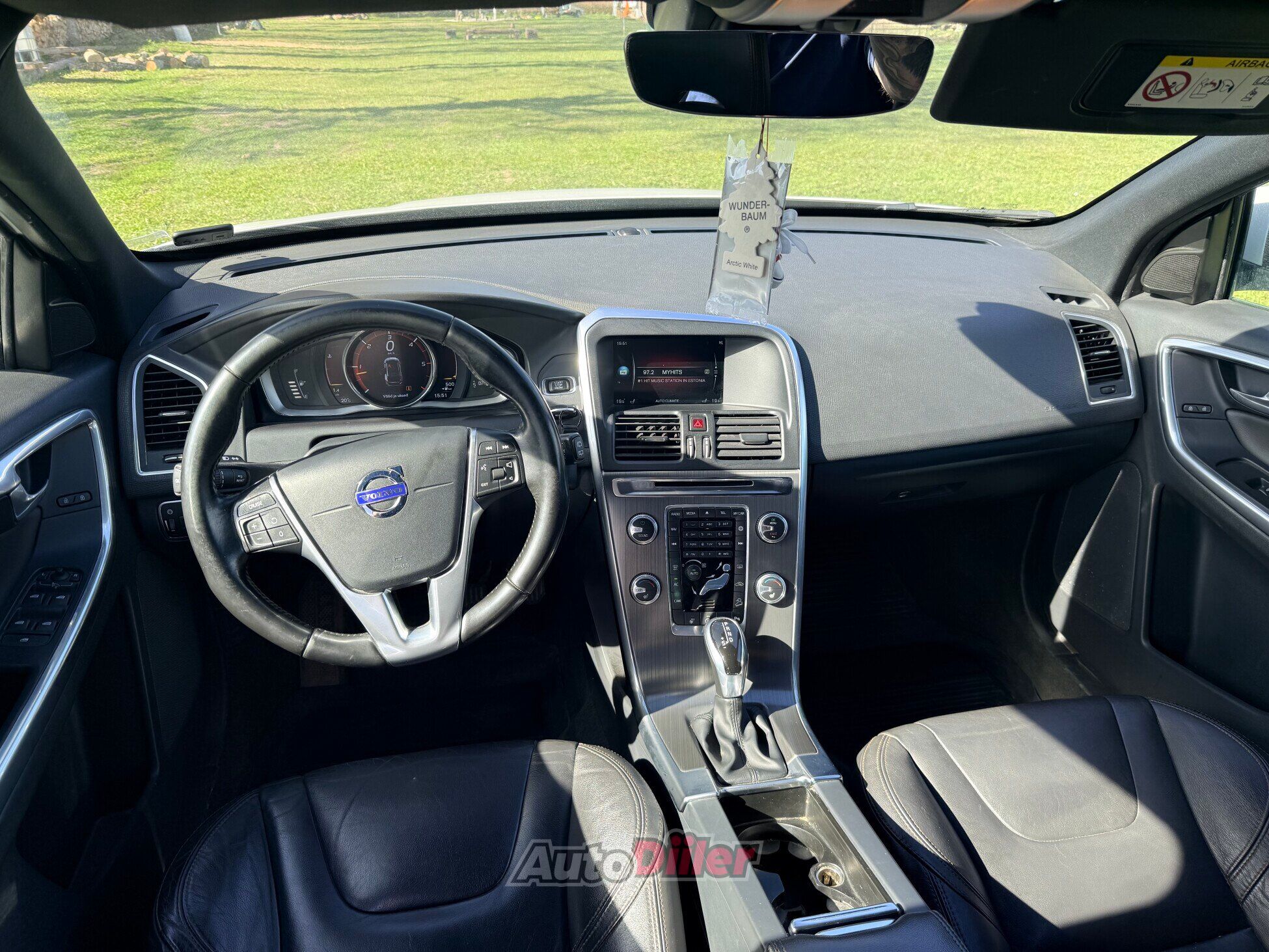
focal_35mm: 24
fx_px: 880
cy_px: 476
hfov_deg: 71.6
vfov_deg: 56.8
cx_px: 634
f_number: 1.78
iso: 80
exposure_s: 1/481
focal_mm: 6.76
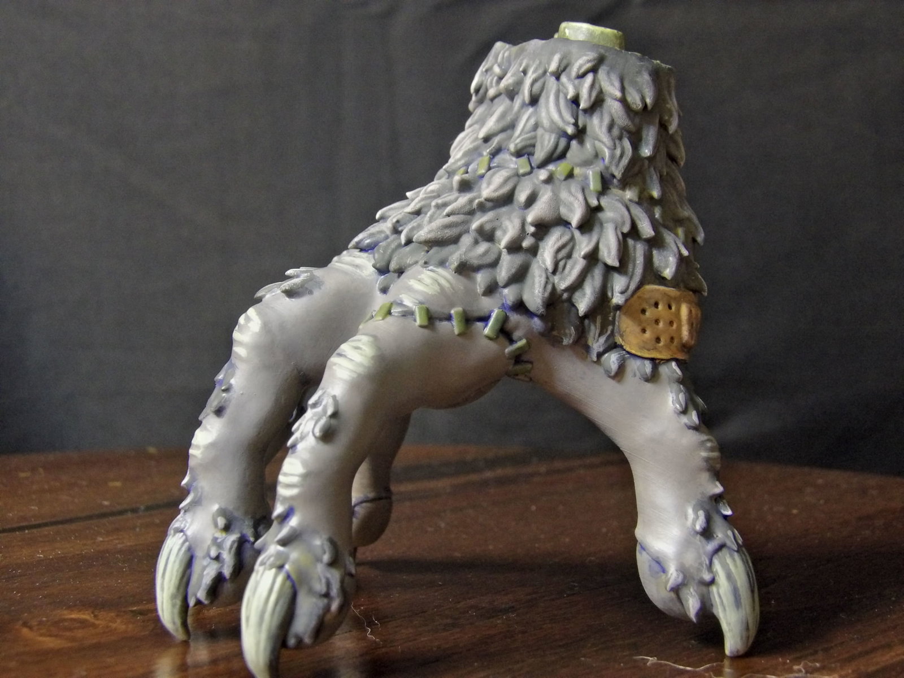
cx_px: 452
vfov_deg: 23.7
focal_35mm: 62
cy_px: 339
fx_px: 1619
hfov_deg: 31.2
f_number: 4
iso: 800
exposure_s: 1/2.2
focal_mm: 11.1
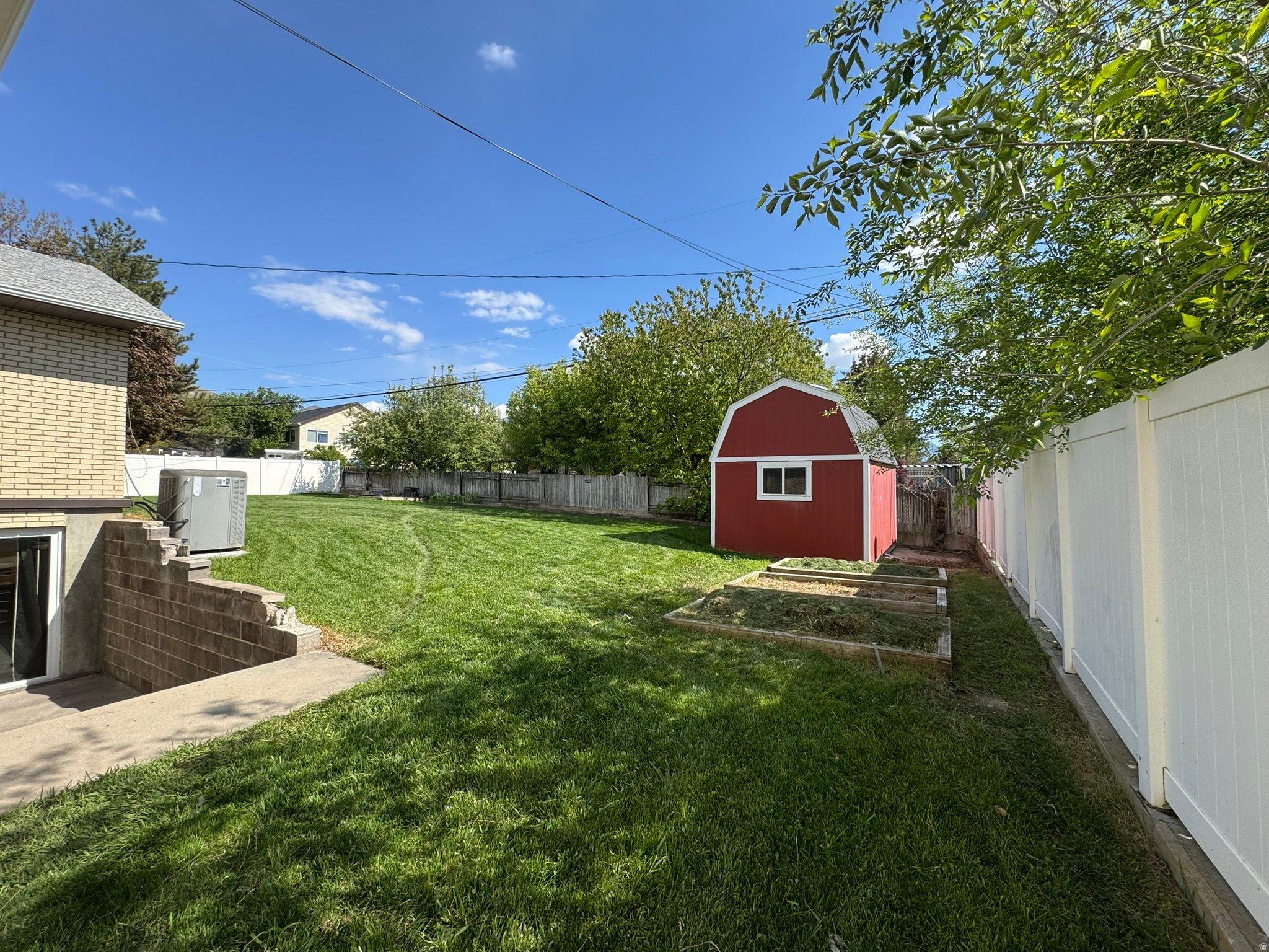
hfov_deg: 102.1
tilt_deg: +1.4
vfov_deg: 85.7
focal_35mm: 14
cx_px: 634
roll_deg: +0.5
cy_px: 476
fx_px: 513
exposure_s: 1/1063
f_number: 2.2
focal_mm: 2.22
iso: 40
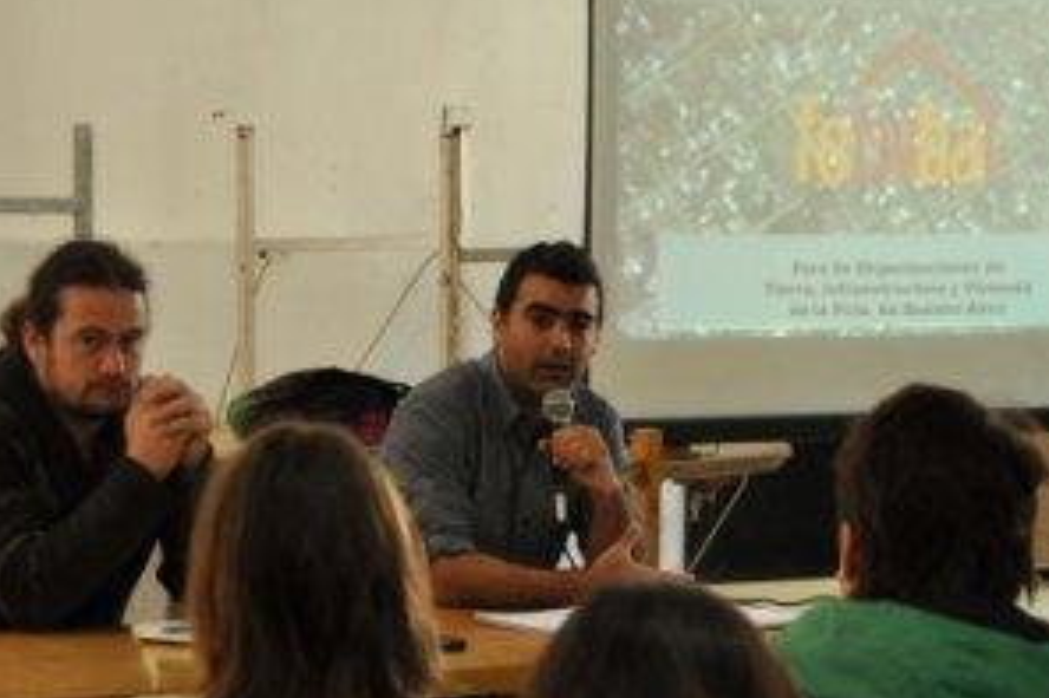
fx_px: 4368
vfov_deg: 9.1
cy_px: 443
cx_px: 535
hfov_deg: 13.7
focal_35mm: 150
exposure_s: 1/60
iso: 1600
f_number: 6.3
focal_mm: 66
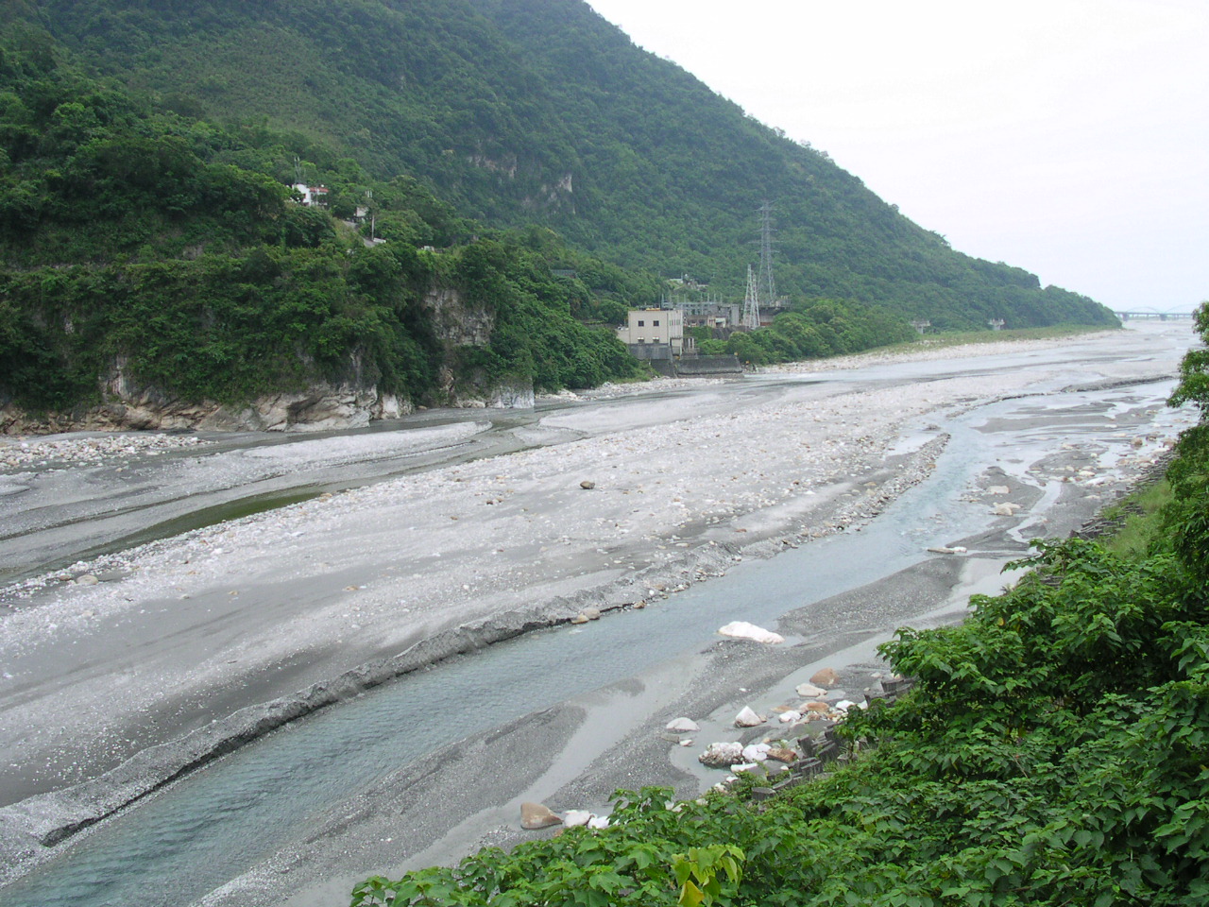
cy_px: 454
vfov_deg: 38.7
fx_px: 1292
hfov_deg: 50.1
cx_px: 604
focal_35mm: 37
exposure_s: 1/190
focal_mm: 5.6
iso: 100
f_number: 4.5
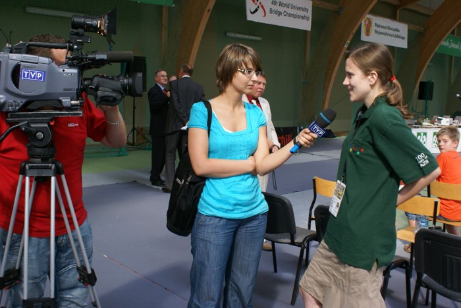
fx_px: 500
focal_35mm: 39
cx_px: 230
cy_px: 154
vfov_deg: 34.3
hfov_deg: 49.5
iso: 400
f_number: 5.6
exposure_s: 1/80
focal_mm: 26
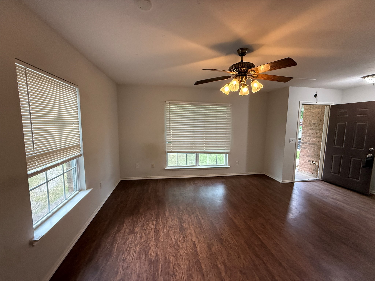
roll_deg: +0.4
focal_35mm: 14
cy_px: 140
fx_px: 152
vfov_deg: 85.7
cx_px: 188
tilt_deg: -6.8
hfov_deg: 102.1
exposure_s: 1/120
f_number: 2.2
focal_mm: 2.22
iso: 320
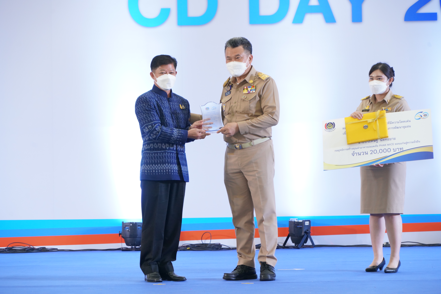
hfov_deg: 13.5
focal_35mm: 152
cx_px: 220
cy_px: 147
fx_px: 1862
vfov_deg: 9.0
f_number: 7.1
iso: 2500
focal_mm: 152
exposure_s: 1/100
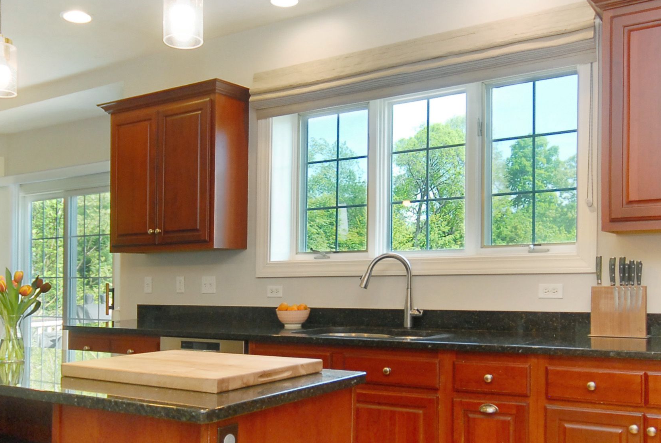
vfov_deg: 37.5
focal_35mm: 35
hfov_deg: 54.4
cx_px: 334
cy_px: 304
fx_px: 644
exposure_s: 1/60
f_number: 5
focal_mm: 10
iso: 500
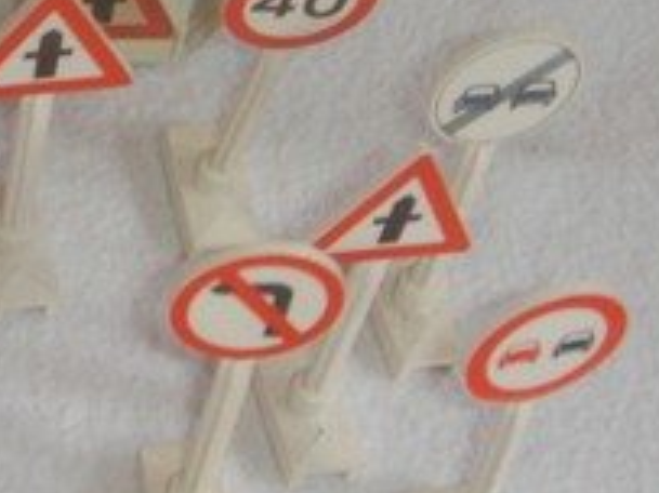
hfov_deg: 15.6
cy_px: 191
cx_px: -75
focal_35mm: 123
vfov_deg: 12.0
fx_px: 2340
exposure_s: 1/45
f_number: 3.5
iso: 100
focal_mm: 6.6
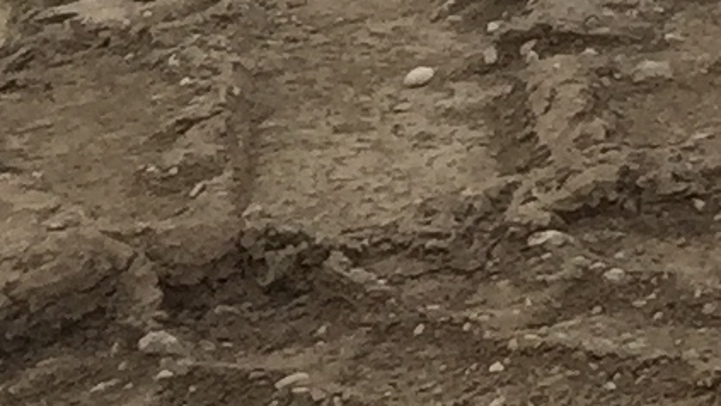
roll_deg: +0.2
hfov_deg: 7.0
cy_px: -1341
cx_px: 2775
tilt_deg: -0.4
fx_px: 4665
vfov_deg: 4.5
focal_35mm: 244
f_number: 2.2
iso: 32
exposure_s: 1/549
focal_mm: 4.15
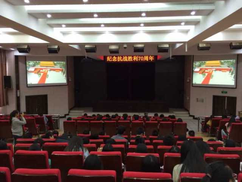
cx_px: 121
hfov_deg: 61.7
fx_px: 203
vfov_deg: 48.2
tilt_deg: -6.7
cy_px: 91
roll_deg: -0.9
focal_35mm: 29
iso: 125
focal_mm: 4.15
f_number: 2.2
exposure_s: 1/30
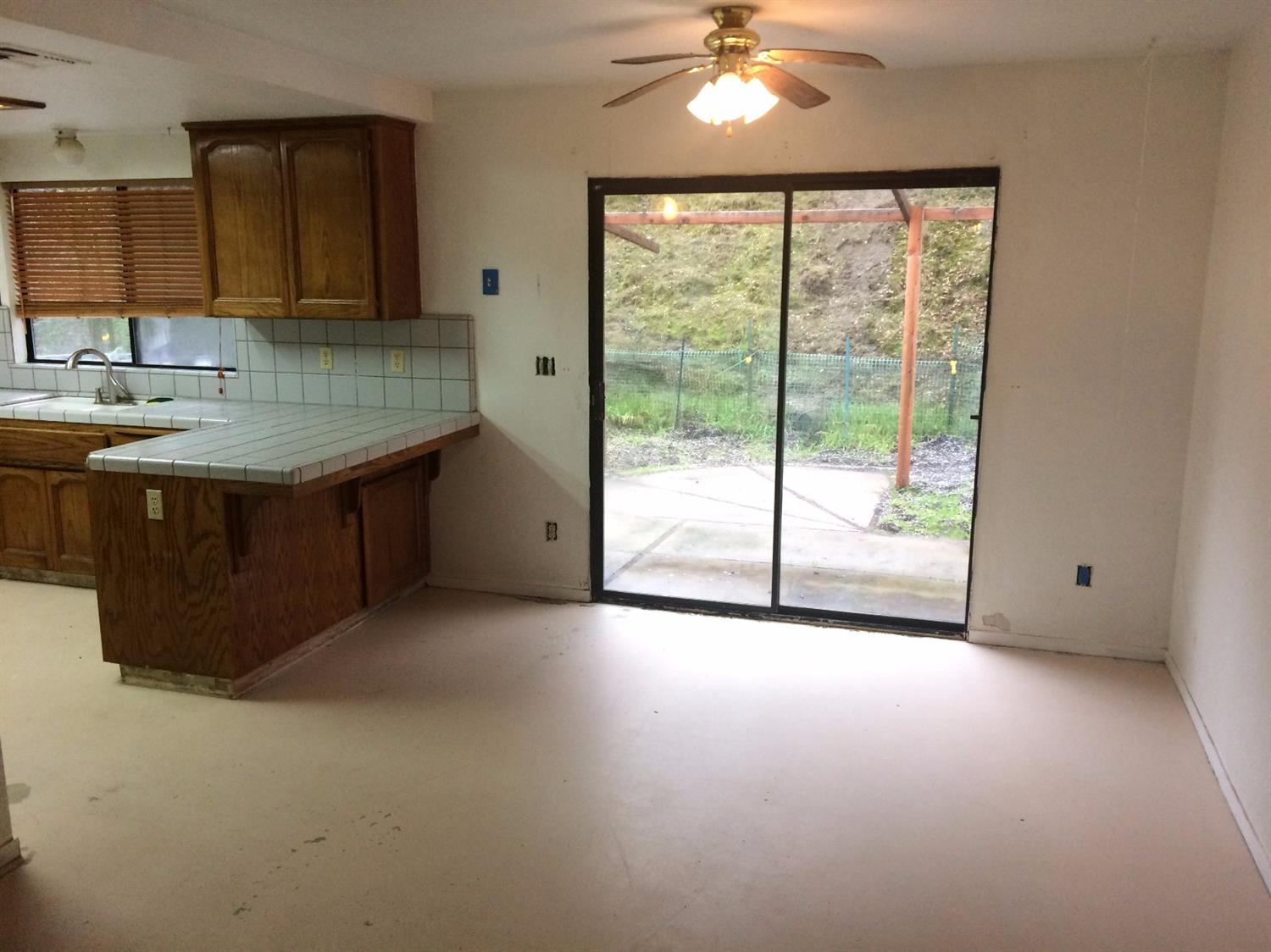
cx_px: 636
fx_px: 1064
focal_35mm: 29
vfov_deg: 48.2
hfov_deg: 61.7
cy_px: 476
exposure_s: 1/30
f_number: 2.2
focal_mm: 4.15
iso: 100
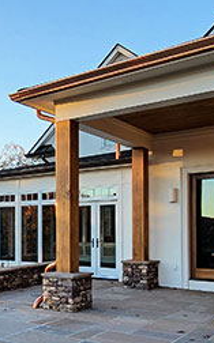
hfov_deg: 30.1
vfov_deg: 46.6
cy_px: 225
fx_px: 393
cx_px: 59
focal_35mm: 42
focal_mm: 1.74
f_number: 2.2
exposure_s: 1/120
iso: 32
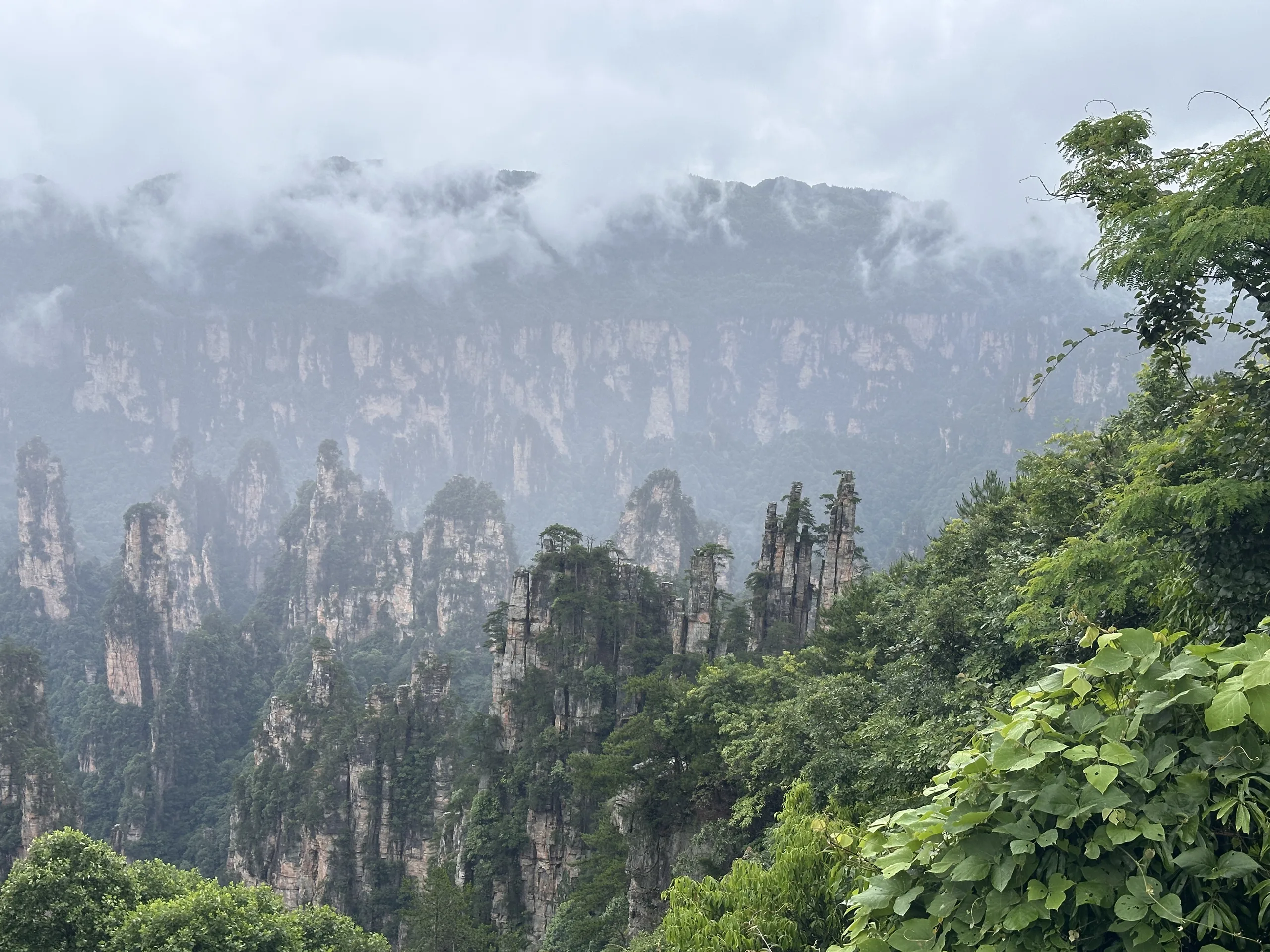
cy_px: 476
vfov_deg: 30.3
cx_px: 635
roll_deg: -2.4
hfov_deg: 39.7
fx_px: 1761
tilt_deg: -8.4
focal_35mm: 48
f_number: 1.78
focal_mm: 6.86
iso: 64
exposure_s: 1/1041
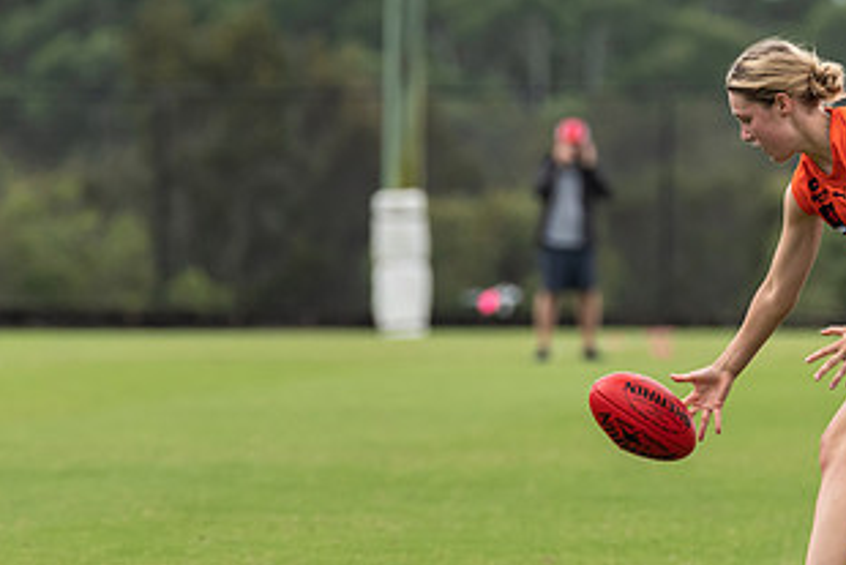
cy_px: 237
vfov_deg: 1.6
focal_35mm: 885
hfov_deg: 2.3
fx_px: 20806
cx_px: 641
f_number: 9
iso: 1000
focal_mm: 400
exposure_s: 1/1600
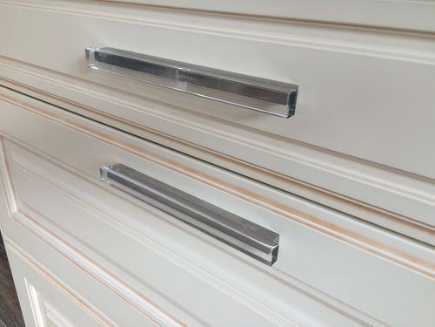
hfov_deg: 61.7
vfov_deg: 48.2
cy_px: 164
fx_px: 364
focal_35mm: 29
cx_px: 218
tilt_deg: -27.1
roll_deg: -1.5
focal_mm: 4.15
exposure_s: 1/120
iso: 50
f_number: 2.2
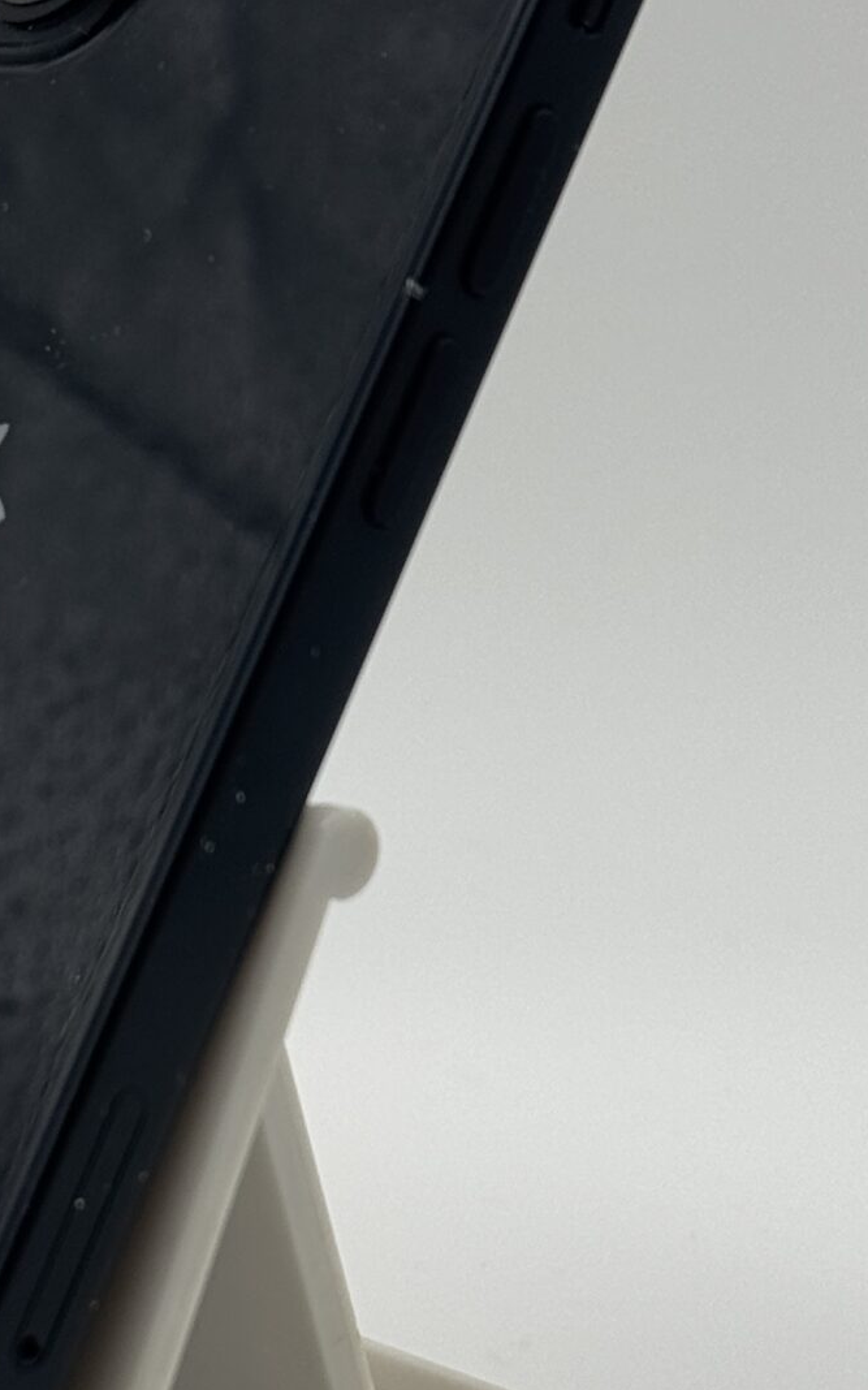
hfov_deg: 10.6
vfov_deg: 17.1
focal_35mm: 122
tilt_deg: -9.6
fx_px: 4620
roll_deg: -0.7
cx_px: -77
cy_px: 707
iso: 64
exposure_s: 1/1524
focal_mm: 6.76
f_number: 1.78
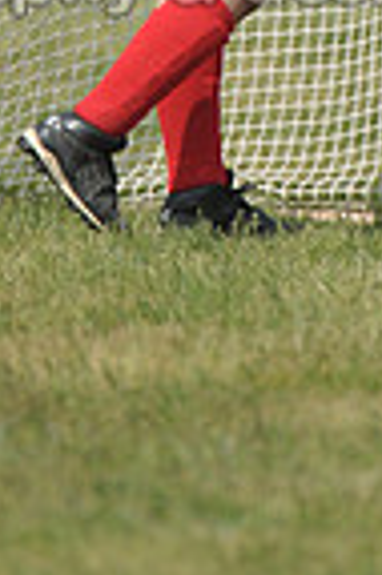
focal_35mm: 1617
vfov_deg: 1.3
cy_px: -213
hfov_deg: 0.8
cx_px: 185
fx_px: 25798
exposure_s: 1/4000
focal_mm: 400
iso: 640
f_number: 4
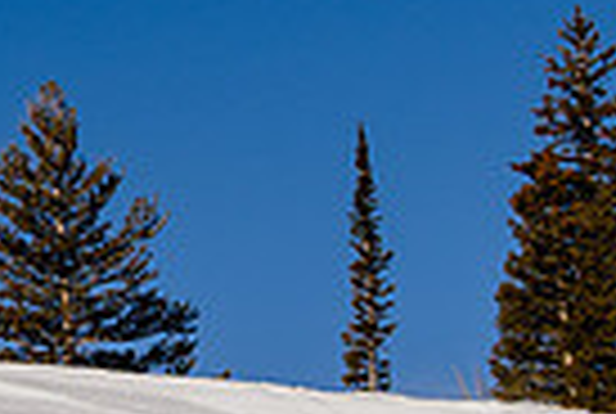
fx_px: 4493
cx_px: 110
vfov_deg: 5.3
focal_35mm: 262
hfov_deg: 7.8
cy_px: 226
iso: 160
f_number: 7.1
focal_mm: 36
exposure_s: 1/1600
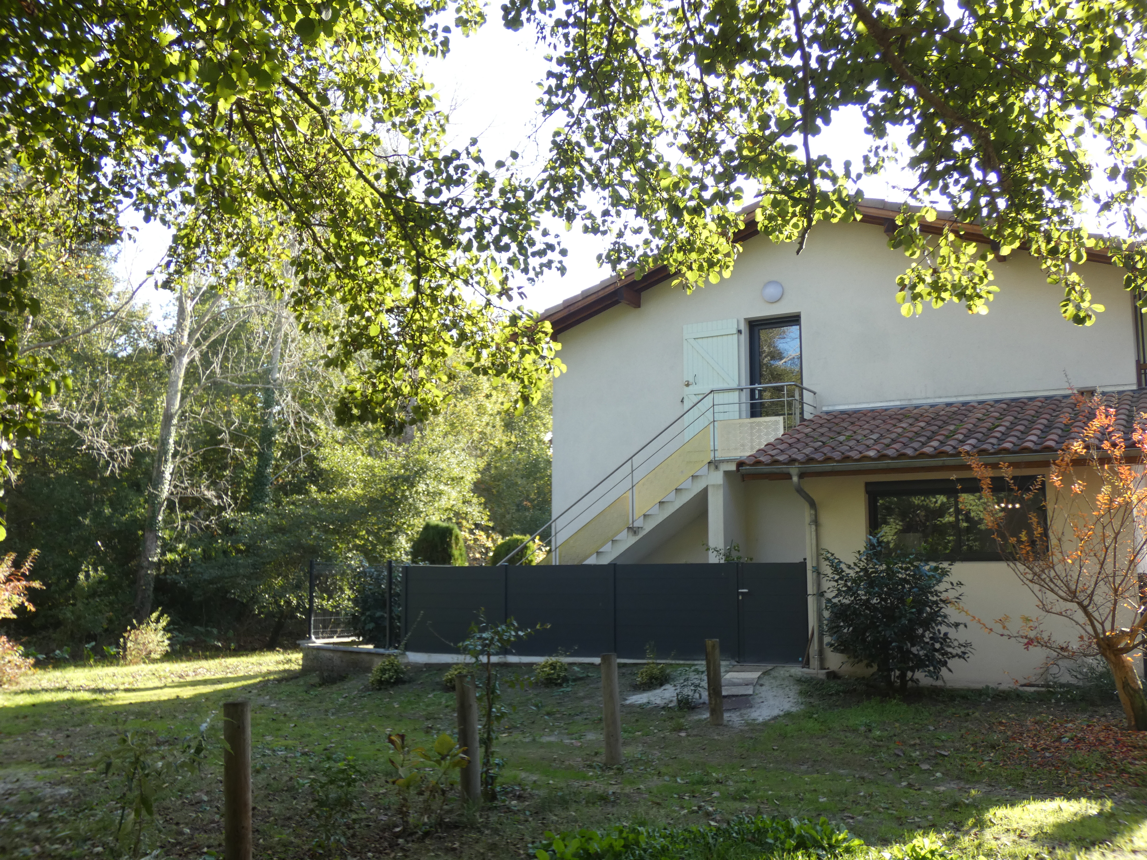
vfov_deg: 40.7
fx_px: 1160
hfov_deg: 52.6
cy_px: 430
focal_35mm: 35
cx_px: 574
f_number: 3.4
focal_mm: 6.2
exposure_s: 1/125
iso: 80
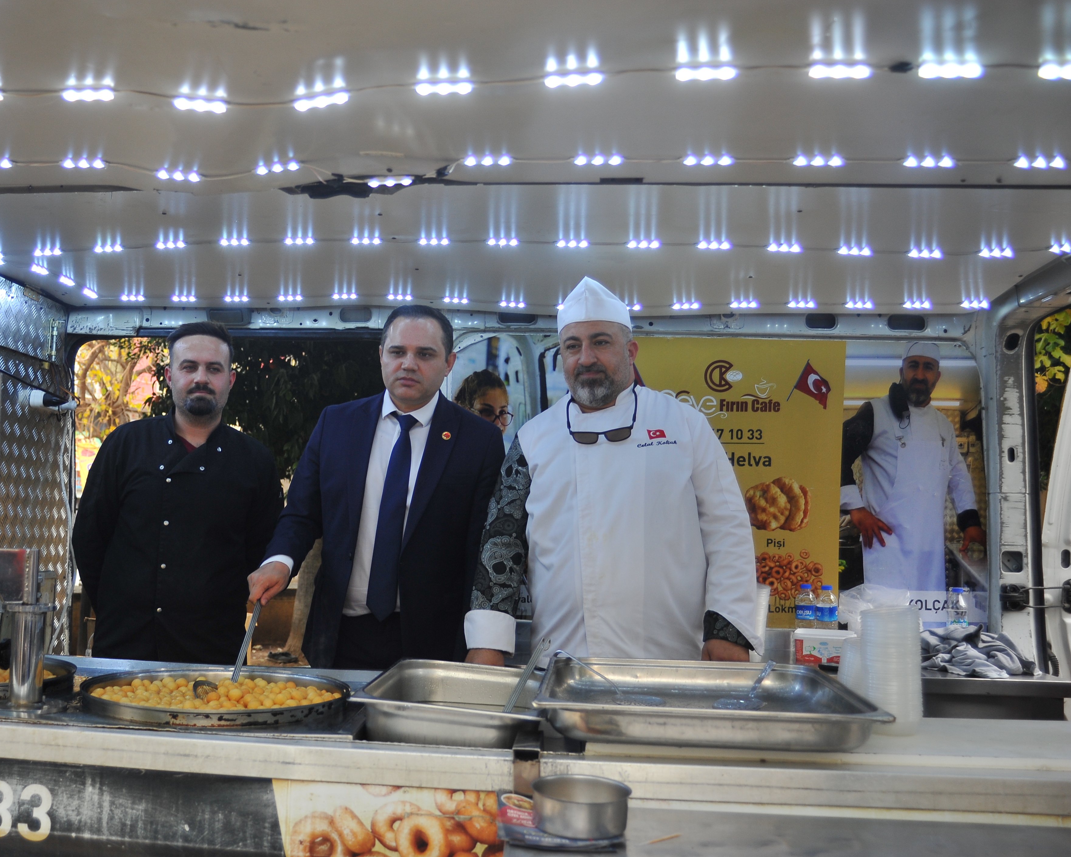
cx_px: 427
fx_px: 1109
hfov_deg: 51.2
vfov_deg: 42.2
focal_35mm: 35
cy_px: 428
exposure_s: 1/160
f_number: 5.6
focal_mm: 31
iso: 640
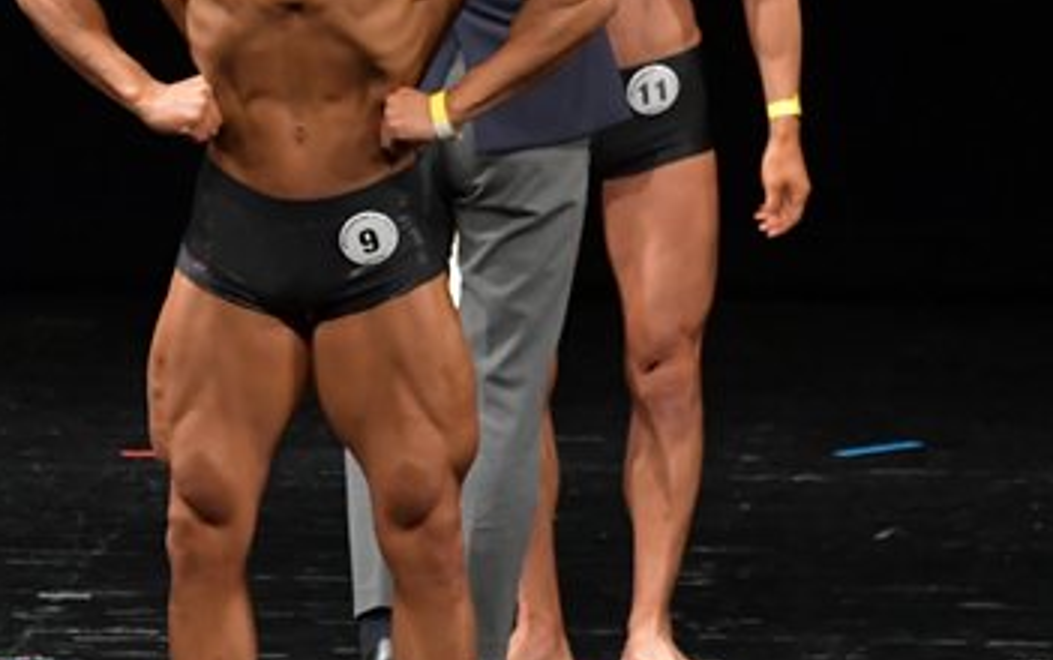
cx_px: -104
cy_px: 225
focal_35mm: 573
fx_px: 16457
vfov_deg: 2.3
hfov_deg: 3.7
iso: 3200
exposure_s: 1/400
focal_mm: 170
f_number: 5.6
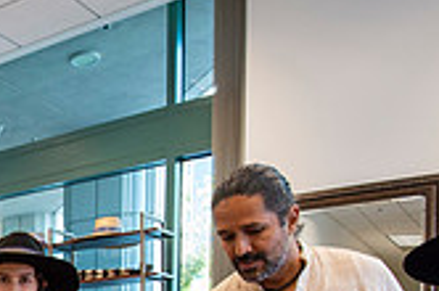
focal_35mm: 56
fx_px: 682
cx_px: -143
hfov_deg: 28.7
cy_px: 415
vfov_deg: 21.0
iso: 2000
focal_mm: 16
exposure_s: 1/160
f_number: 5
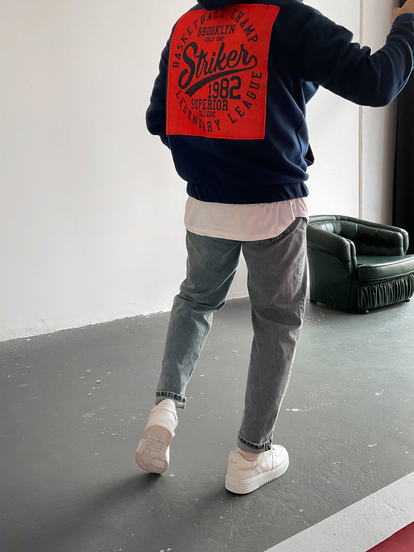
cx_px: 202
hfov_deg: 39.7
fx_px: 574
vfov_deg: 51.3
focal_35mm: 36
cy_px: 251
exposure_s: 1/60
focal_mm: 3
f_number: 1.8
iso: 125
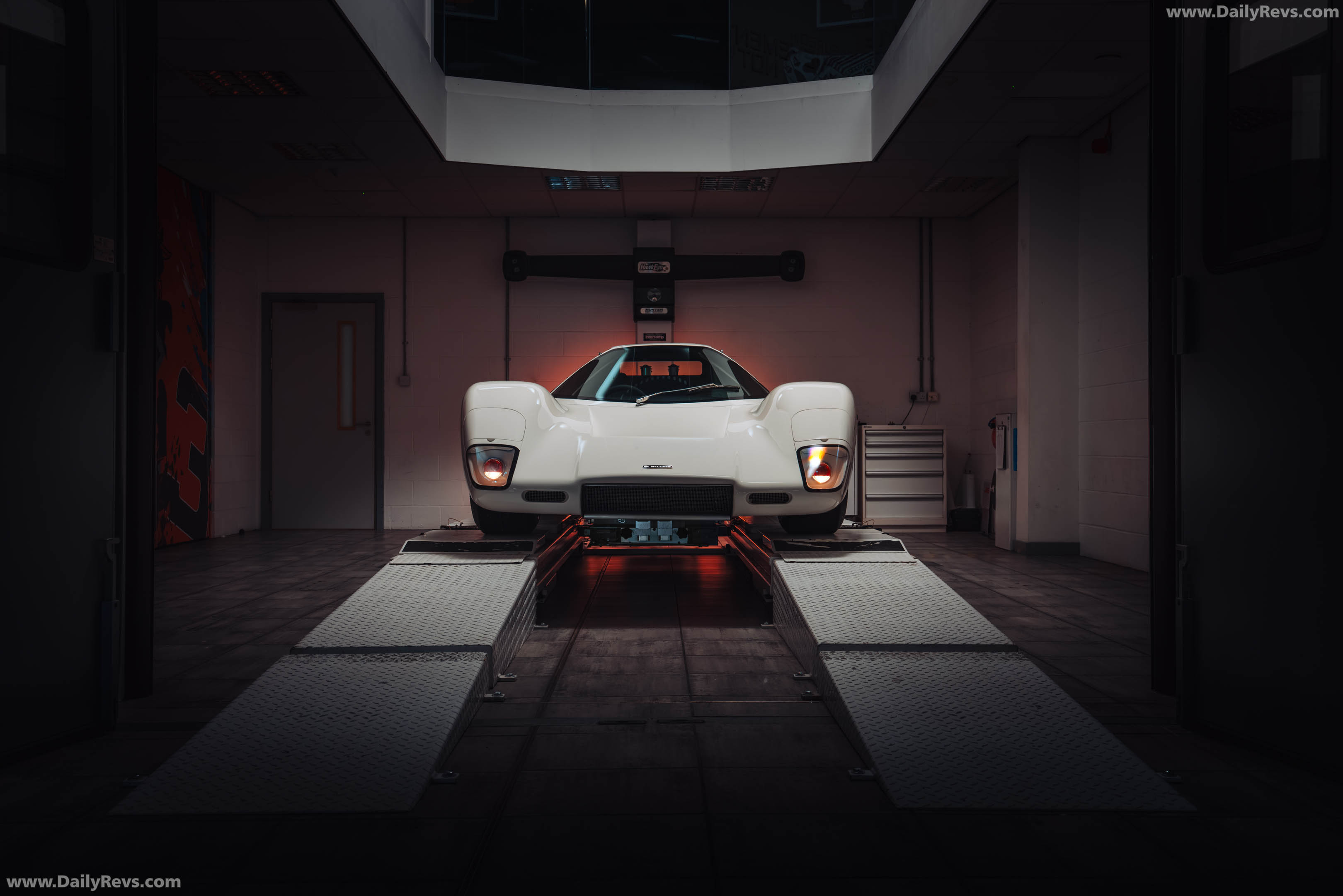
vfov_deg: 35.9
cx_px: 672
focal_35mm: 37
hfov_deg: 51.9
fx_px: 1380
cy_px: 448
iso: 400
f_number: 7.1
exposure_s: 1/15
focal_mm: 37
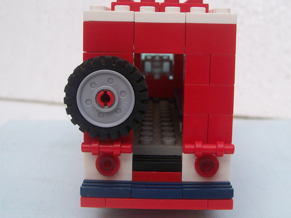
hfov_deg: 36.2
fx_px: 446
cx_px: 144
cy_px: 84
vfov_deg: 27.4
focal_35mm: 53
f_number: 2.7
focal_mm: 6
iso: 80
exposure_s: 1/124
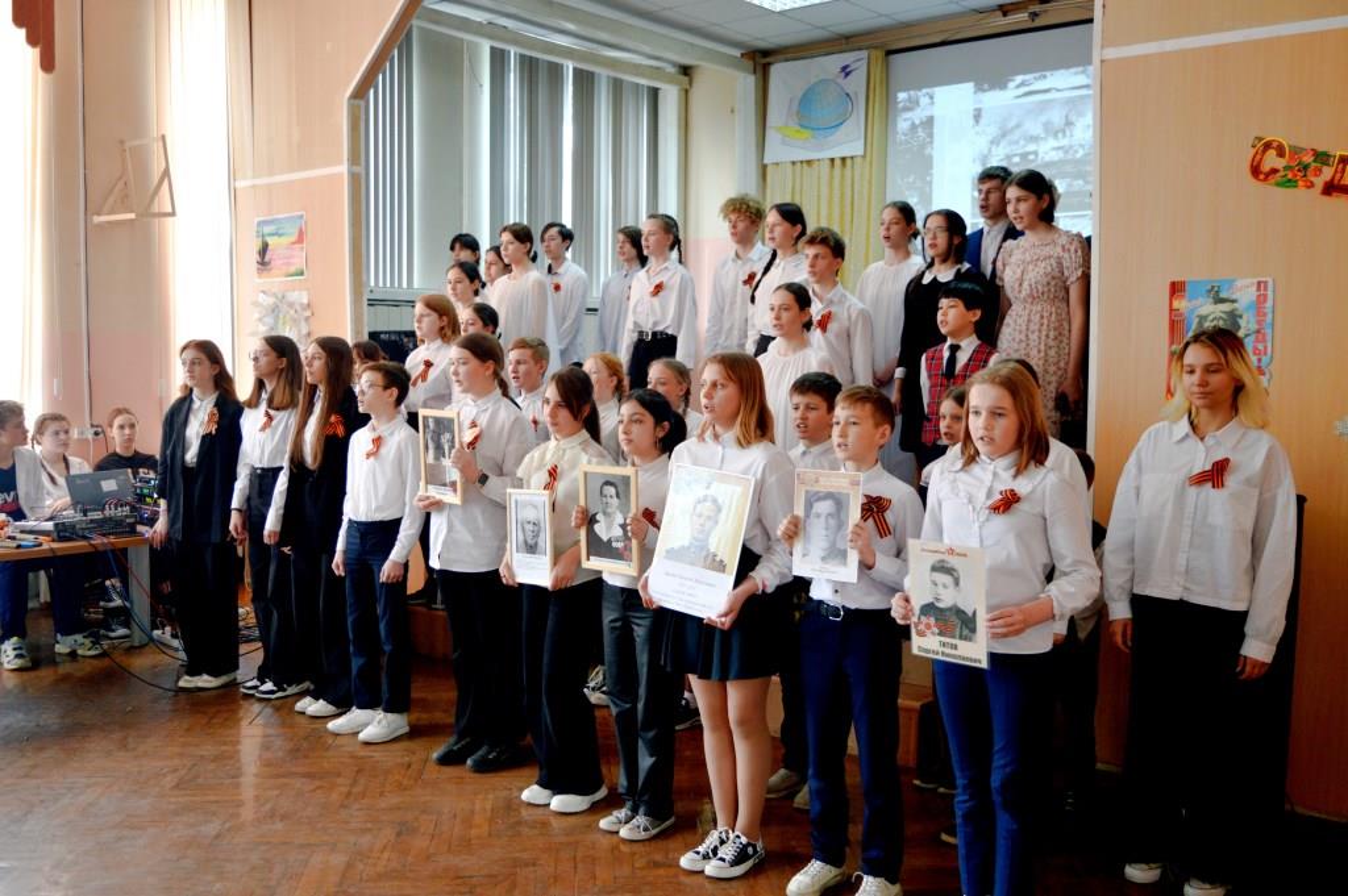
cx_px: 674
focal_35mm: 33
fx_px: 1235
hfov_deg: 57.3
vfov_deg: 39.9
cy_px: 448
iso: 400
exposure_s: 1/60
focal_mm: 22
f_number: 3.8
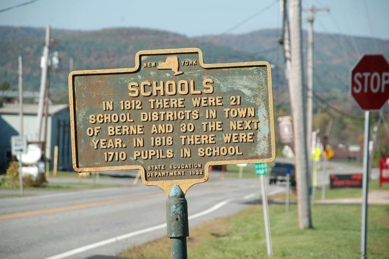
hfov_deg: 11.0
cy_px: 130
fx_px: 2024
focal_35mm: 188
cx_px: 194
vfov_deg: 7.3
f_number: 6.3
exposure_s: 1/640
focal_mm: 125
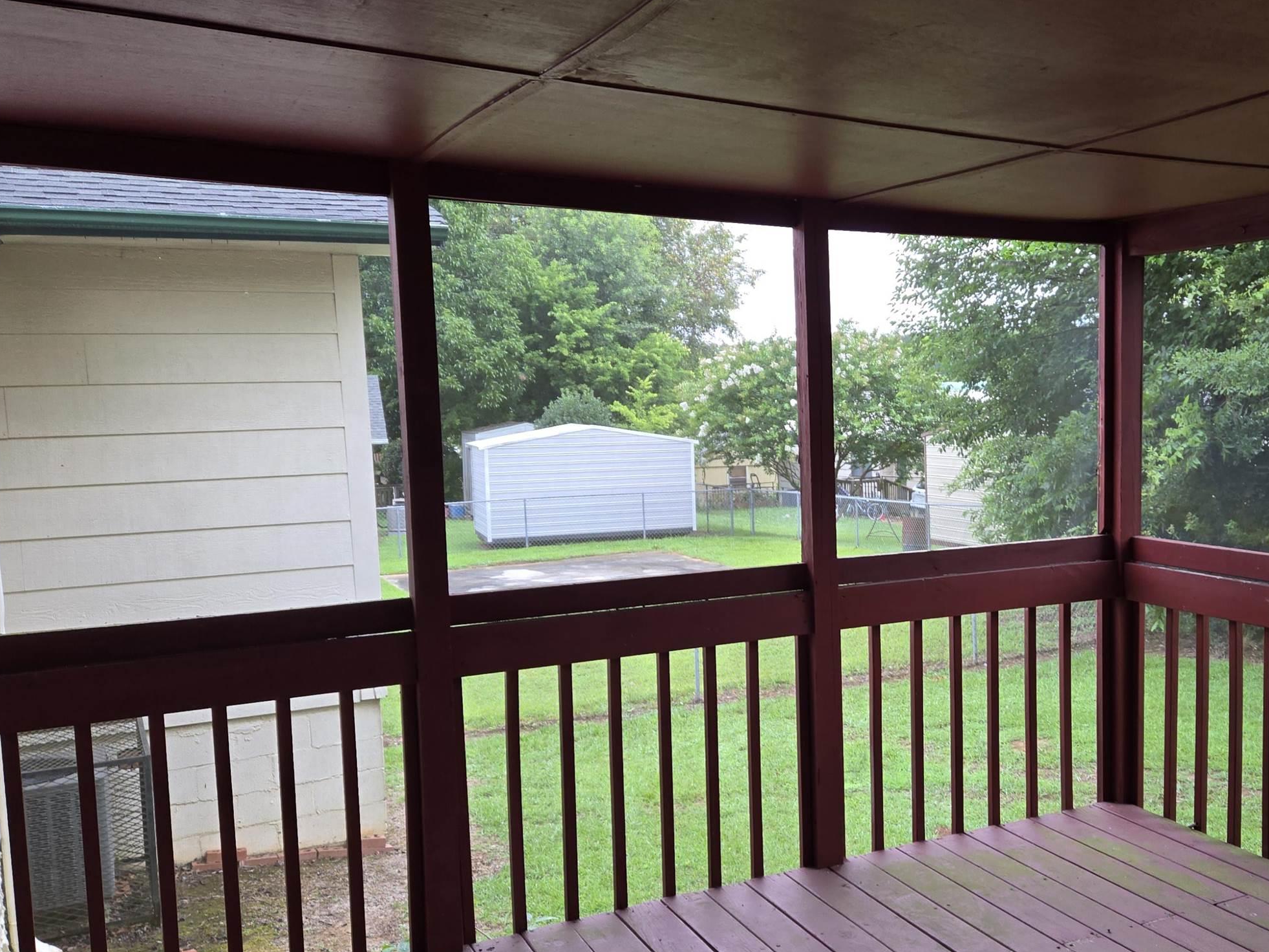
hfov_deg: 49.9
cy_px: 524
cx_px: 901
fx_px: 1320
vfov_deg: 39.6
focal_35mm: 36
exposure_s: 1/60
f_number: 1.8
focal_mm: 5.4
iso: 25
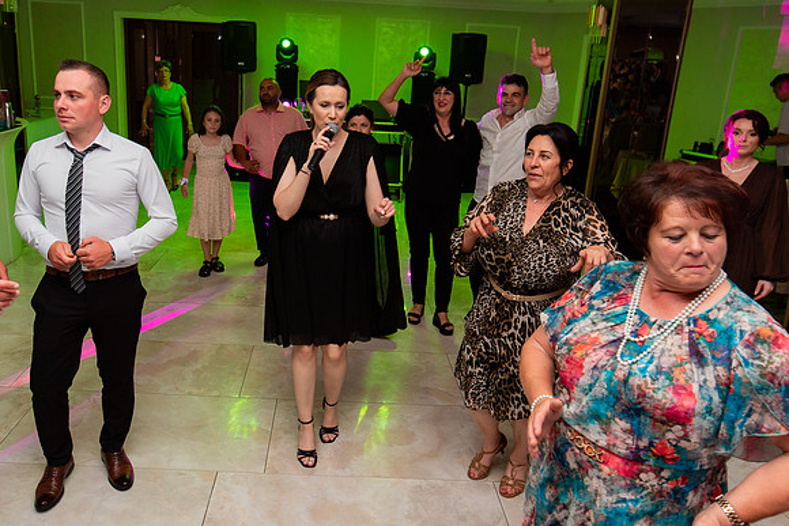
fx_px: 598
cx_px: 340
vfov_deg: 47.4
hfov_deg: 66.5
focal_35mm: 27
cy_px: 227
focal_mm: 24
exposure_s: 1/200
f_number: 4
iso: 1600
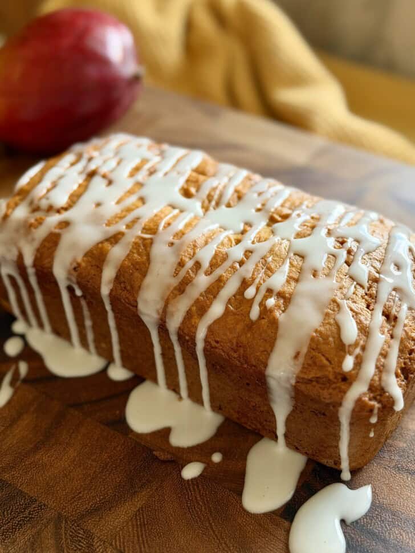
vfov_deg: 39.6
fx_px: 767
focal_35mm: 48
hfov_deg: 30.3
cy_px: 276
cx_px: 208
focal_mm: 6.8
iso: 100
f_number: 1.8
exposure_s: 1/73
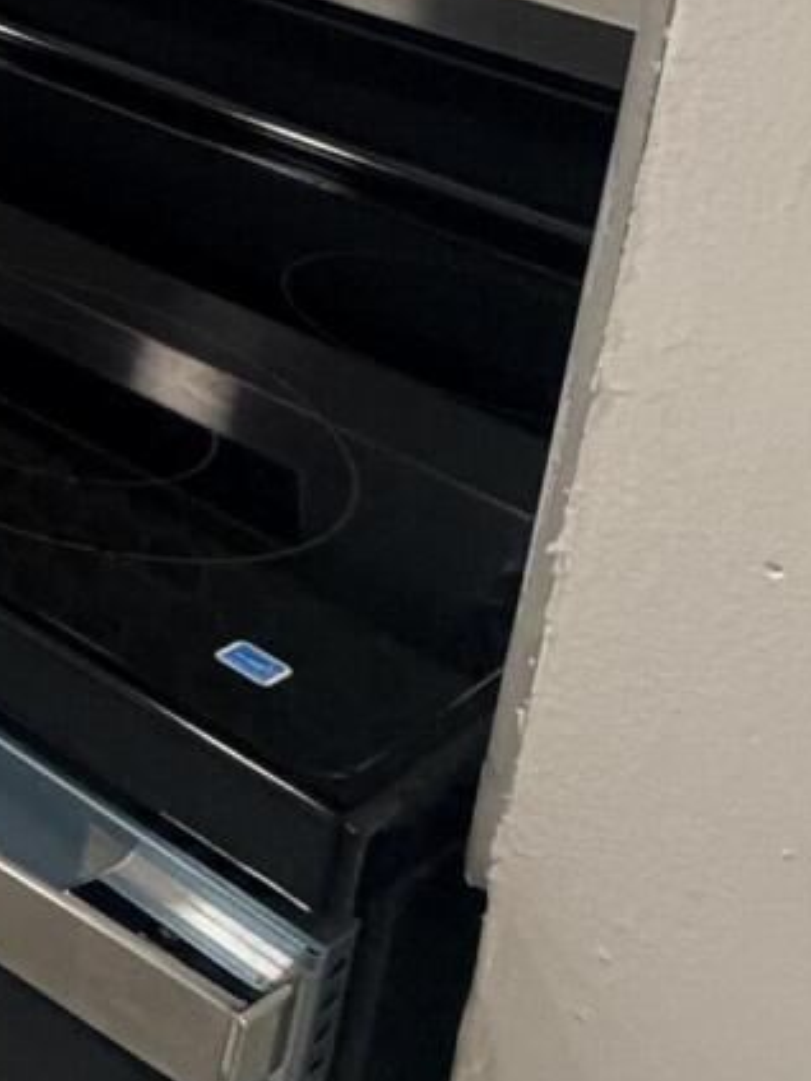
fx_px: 2062
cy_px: -306
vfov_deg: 25.5
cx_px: -1018
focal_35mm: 66
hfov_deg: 15.3
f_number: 2.2
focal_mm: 2.22
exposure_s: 1/120
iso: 125
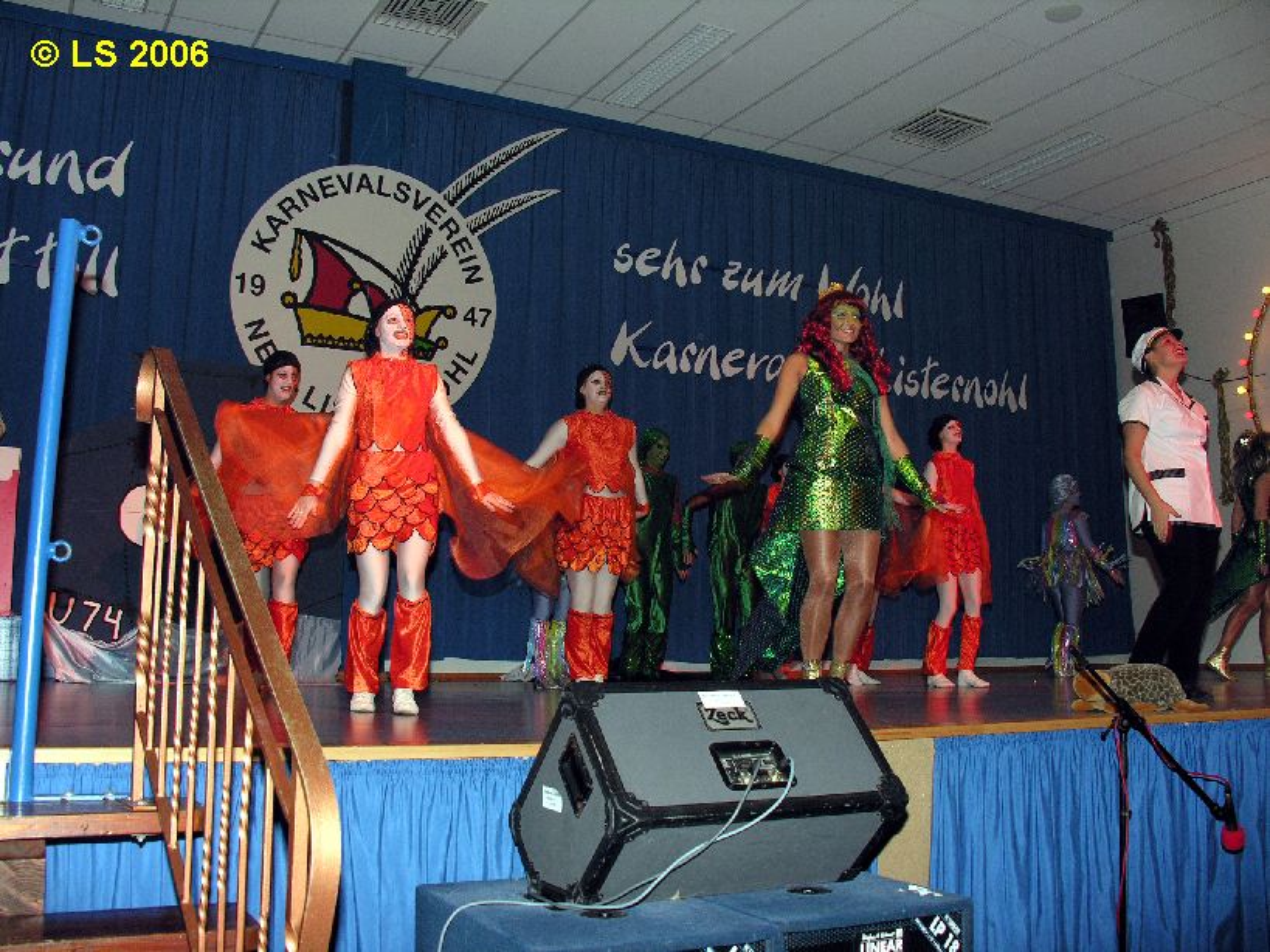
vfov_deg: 40.7
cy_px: 476
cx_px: 635
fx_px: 1284
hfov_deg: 52.6
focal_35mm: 35
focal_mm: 8.9
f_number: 4
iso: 100
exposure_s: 1/60.1
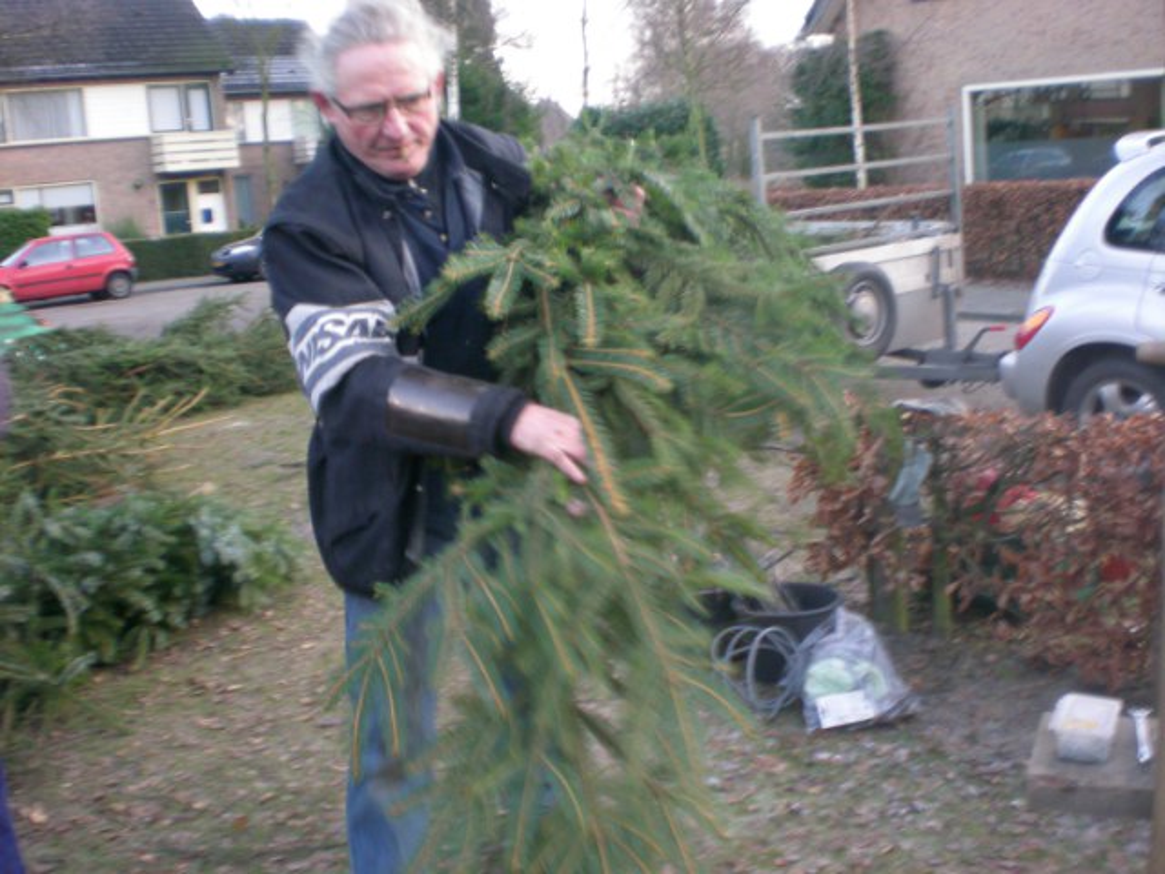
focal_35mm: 38
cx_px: 582
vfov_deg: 37.7
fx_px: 1279
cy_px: 437
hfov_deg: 49.0
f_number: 3.1
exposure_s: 1/30
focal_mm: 6.3
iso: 200
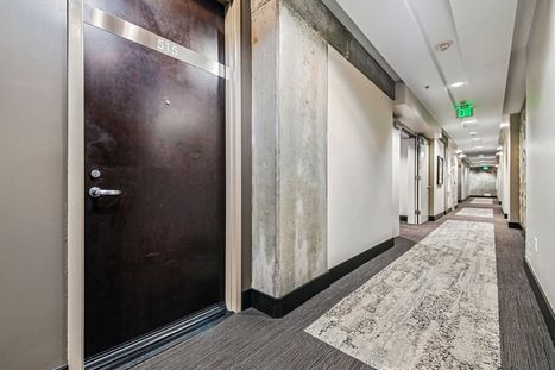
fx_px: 231
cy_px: 183
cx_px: 278
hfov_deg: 100.4
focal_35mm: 15
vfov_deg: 77.3
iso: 250
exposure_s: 1/1.25
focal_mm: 14
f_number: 8
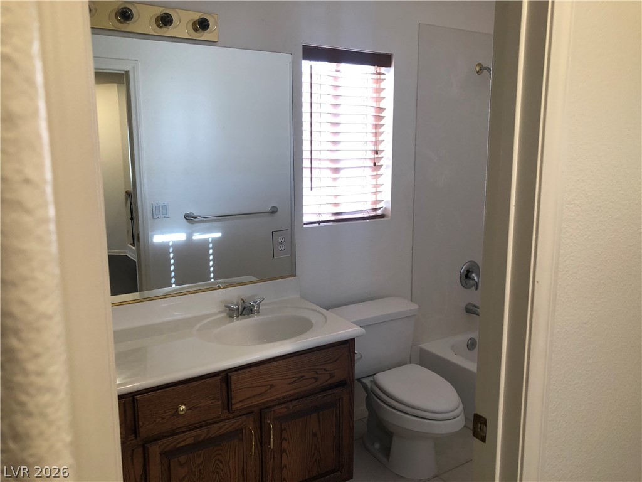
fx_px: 519
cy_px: 241
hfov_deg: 63.4
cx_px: 321
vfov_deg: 49.7
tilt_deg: -10.2
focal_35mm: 28
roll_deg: +0.2
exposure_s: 1/24
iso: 40
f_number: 1.8
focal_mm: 3.99
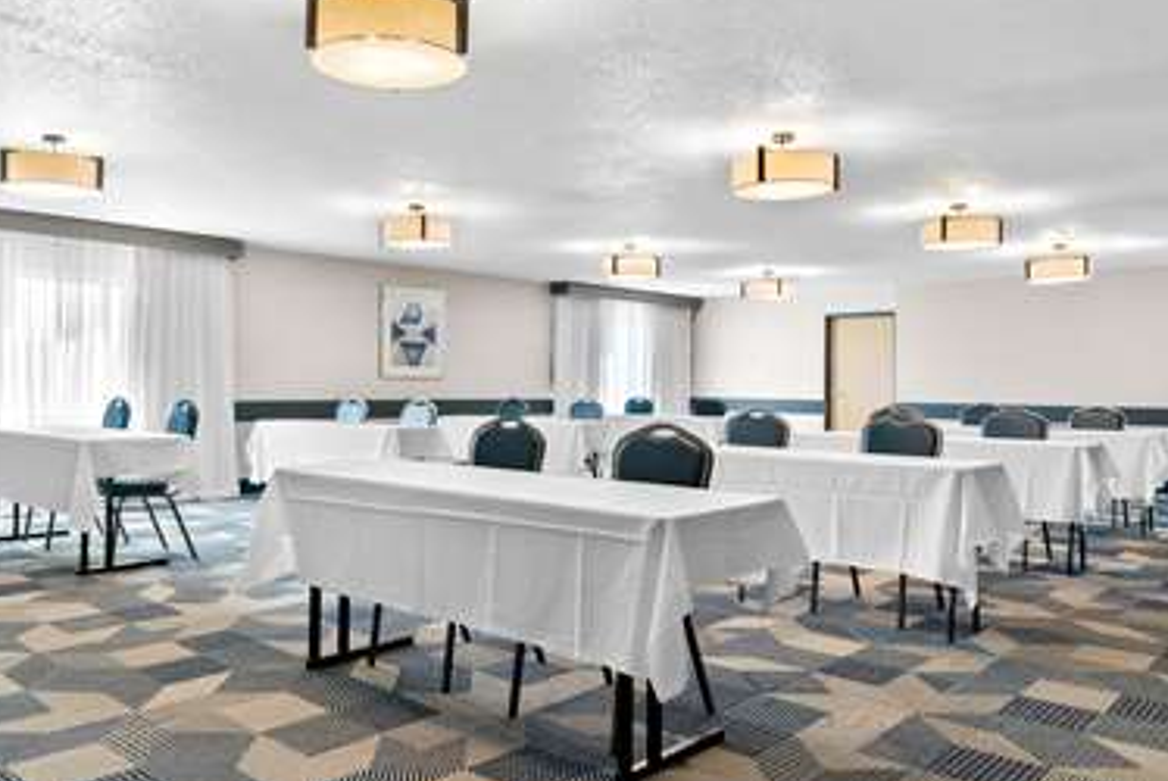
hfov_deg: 71.5
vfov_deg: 51.4
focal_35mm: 25
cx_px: 584
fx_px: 812
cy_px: 384
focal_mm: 24
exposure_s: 2.5
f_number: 10
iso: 400
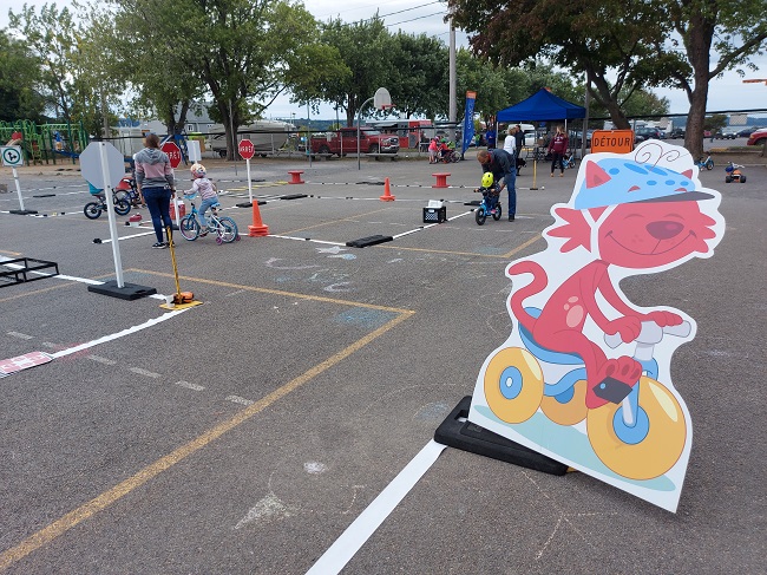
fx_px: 532
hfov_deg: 71.6
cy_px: 288
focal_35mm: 24
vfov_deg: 56.8
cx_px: 384
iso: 32
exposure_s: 1/393
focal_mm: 5.23
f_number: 1.8
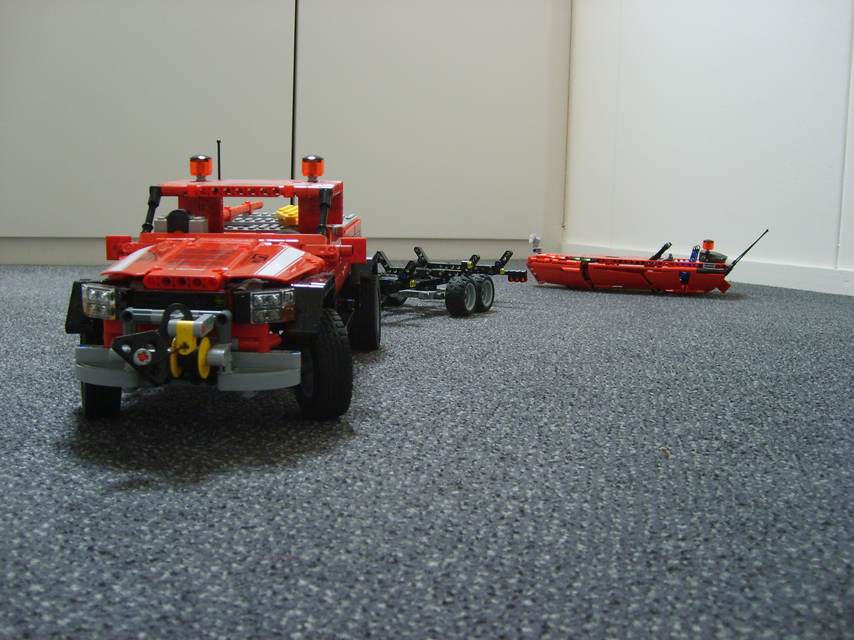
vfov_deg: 40.7
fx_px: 863
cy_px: 320
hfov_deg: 52.6
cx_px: 427
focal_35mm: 35
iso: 139
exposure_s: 1/15
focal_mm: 5.8
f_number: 2.8
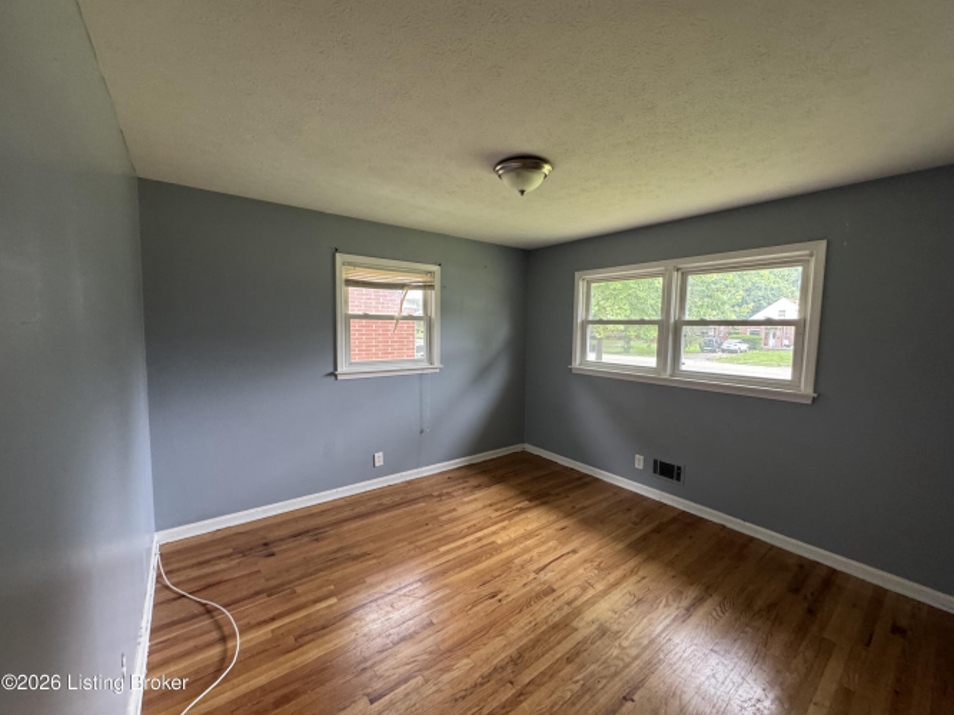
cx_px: 477
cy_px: 358
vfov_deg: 85.7
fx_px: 386
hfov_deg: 102.1
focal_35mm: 14
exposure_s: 1/99
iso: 250
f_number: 2.2
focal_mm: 2.22
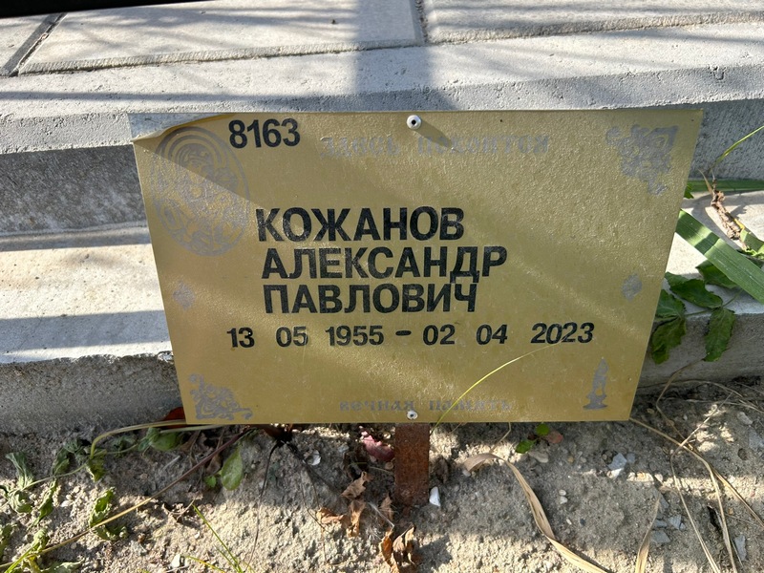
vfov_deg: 53.1
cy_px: 286
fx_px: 574
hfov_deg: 67.3
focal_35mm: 26
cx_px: 382
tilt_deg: -46.2
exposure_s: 1/1575
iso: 50
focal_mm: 5.7
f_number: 1.5
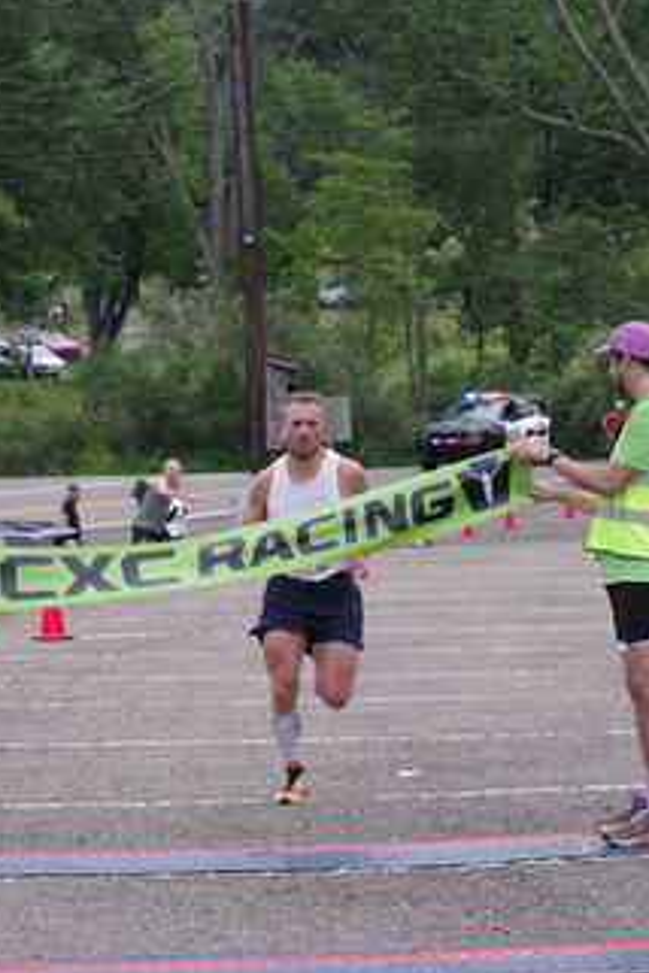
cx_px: 193
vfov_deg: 8.0
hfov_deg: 5.3
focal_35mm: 257
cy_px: 382
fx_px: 6949
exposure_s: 1/400
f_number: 9
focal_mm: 150
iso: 800
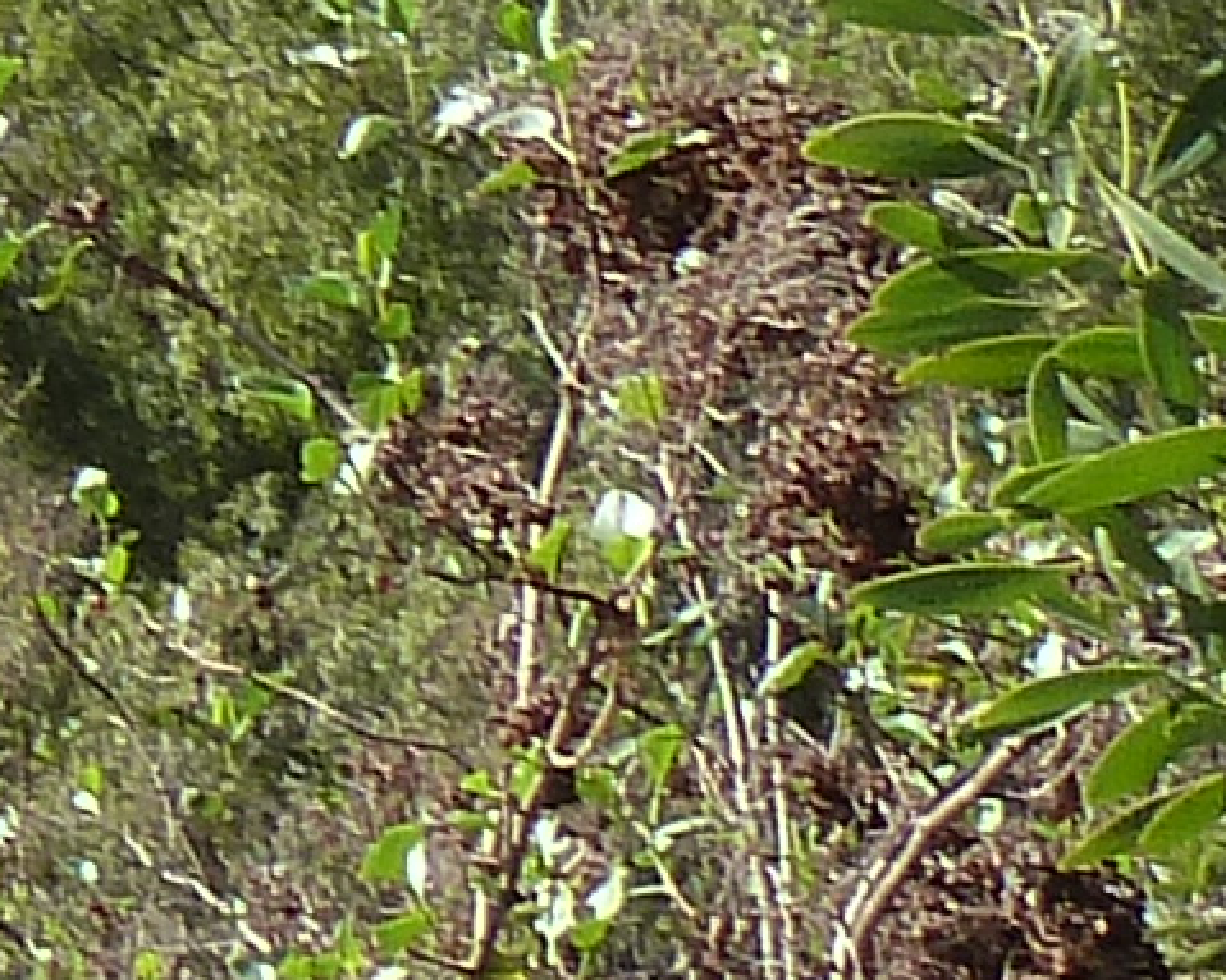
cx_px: -3803
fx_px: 9468
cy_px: -1676
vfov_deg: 5.6
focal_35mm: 261
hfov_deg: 6.1
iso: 125
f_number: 4
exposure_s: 1/400
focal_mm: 5.3
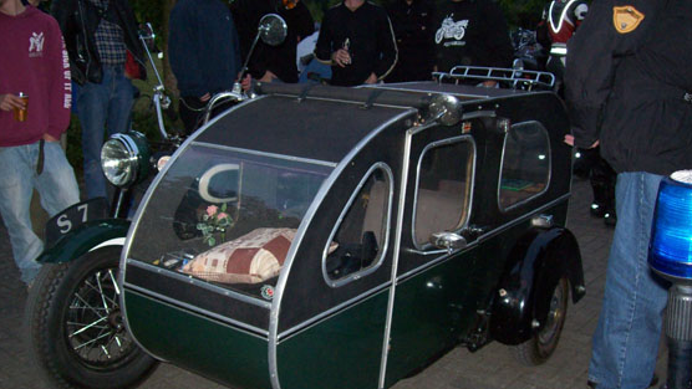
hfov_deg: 50.5
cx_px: 342
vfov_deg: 29.7
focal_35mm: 40
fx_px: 734
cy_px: 214
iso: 200
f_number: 2.7
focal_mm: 6
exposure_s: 1/64
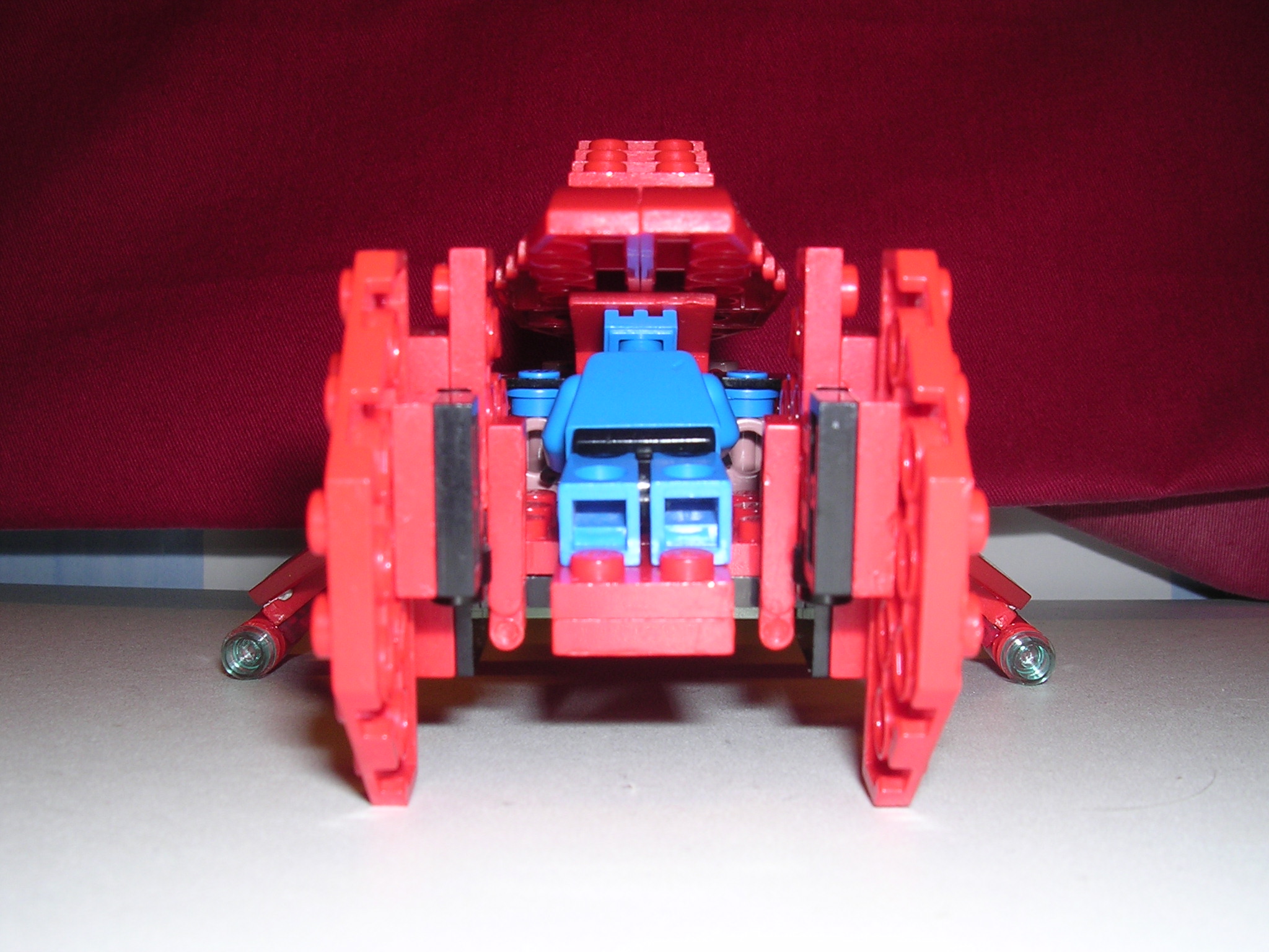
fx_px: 1393
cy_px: 476
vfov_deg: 37.7
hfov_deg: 49.0
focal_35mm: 38
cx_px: 634
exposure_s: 1/60.1
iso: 100
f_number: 5.6
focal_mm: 5.8
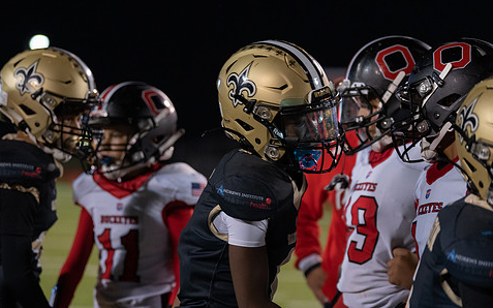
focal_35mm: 145
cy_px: 165
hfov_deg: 14.4
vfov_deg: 9.0
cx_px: 205
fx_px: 1948
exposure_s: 1/500
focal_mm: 117
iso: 2500
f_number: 2.8
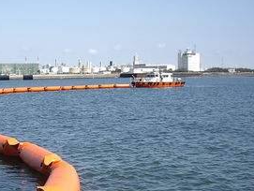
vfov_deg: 20.8
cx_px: 64
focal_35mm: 70
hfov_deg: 27.4
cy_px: 157
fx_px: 514
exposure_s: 1/100
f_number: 8
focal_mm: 7.9
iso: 64
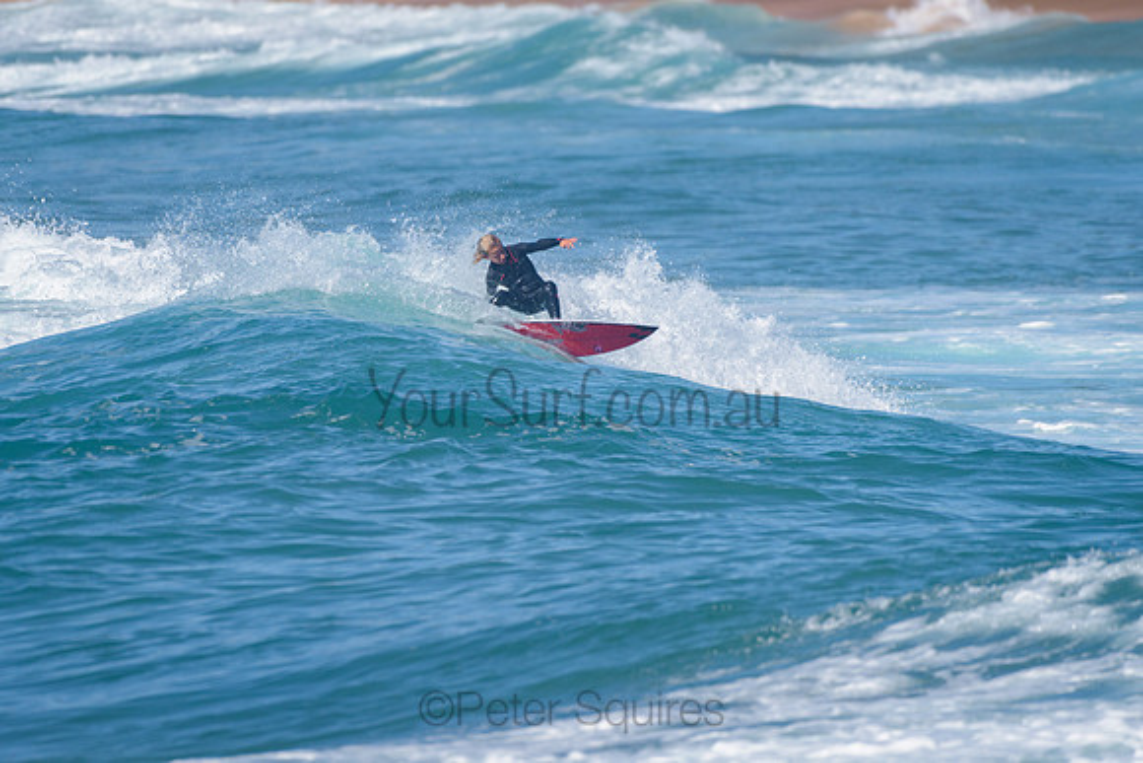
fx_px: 19460
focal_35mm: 613
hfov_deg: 3.4
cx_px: 505
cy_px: 319
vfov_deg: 2.2
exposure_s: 1/2000
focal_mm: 500
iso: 140
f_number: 5.6
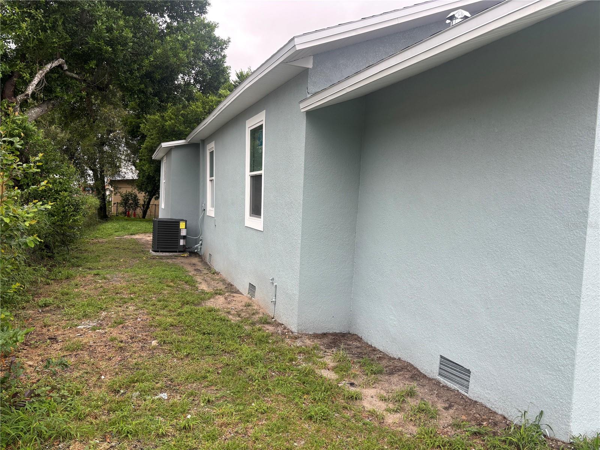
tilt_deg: -1.9
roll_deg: -3.1
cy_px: 225
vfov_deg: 53.1
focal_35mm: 26
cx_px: 300
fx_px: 451
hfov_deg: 67.3
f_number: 1.6
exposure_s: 1/396
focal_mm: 5.96
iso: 50
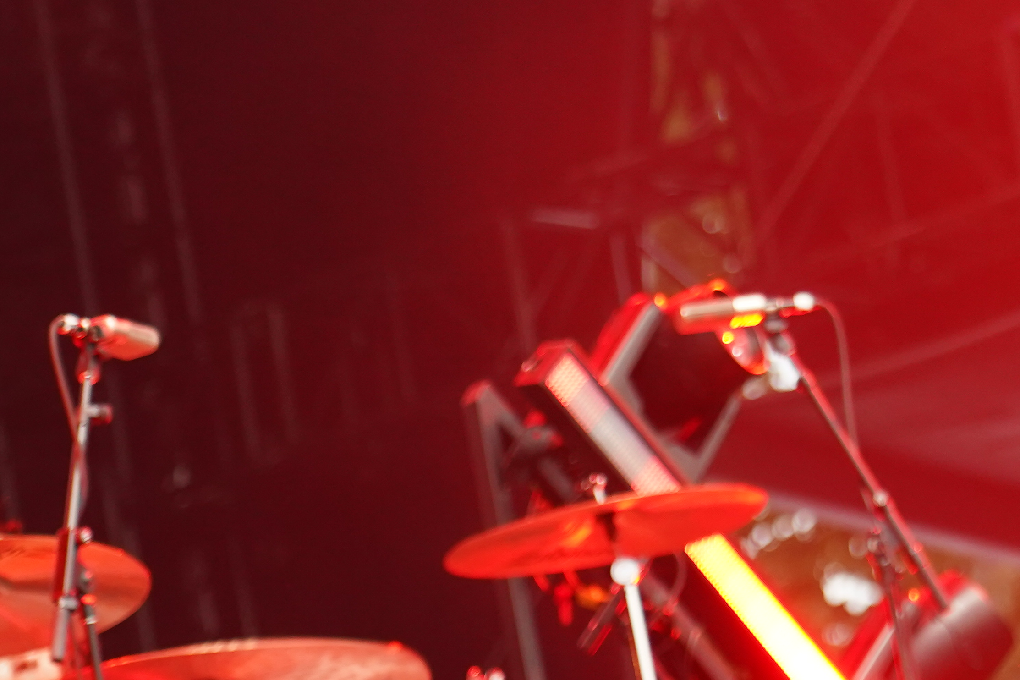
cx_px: 1033
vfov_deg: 4.8
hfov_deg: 7.2
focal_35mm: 283
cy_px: -192
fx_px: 8018
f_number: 4
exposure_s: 1/160
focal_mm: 105
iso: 2000
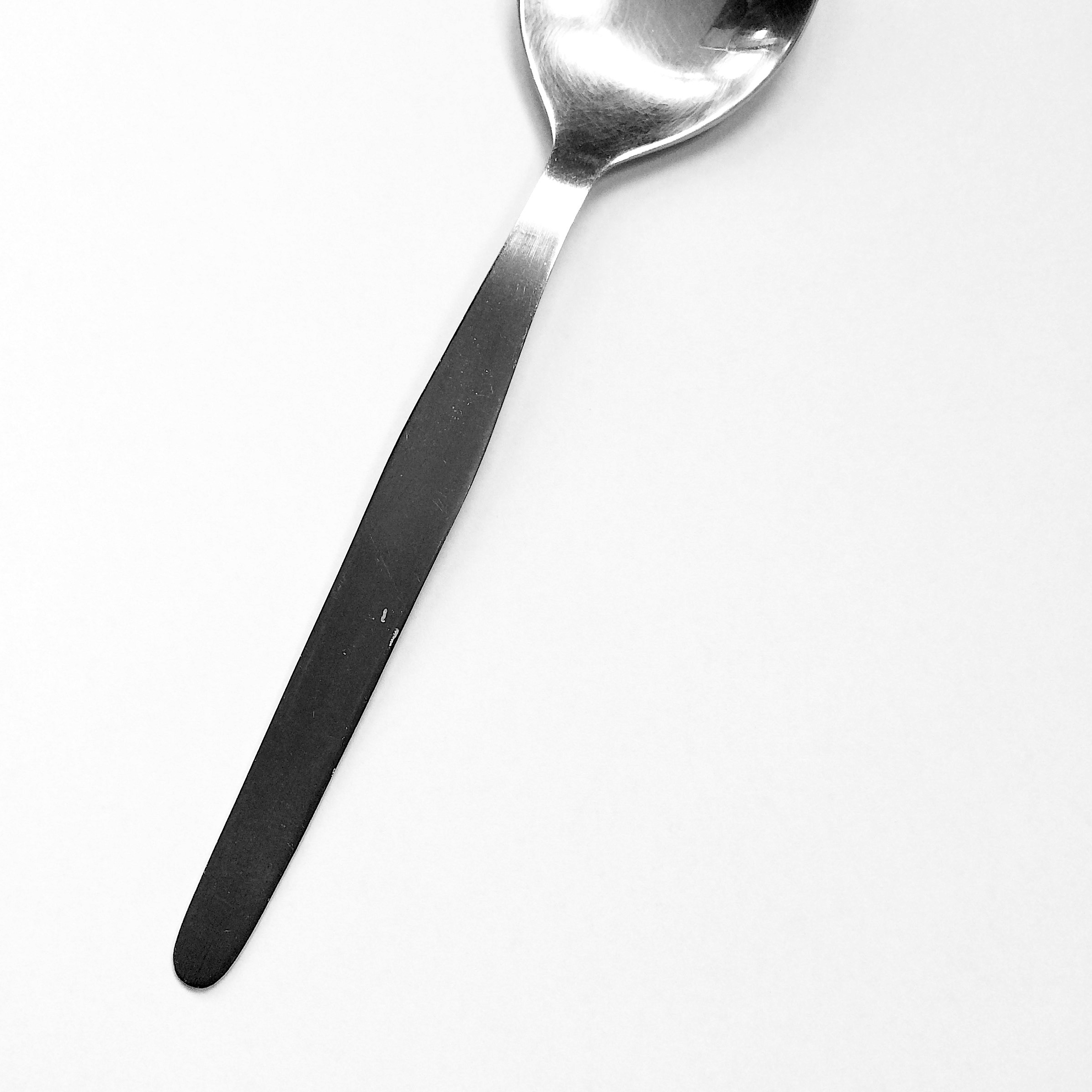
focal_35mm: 35
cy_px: 370
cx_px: 548
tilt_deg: -79.4
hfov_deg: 47.2
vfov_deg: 46.5
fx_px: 1249
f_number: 2.2
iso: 64
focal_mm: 4.15
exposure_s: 1/100
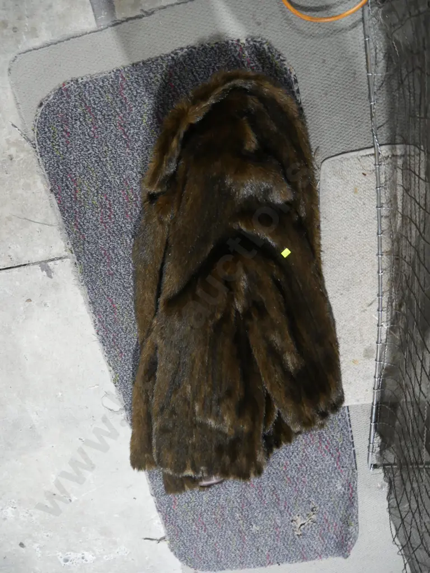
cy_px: 286
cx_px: 215
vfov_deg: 63.4
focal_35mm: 28
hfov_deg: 49.7
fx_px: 464
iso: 1000
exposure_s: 1/60
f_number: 3.5
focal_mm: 14
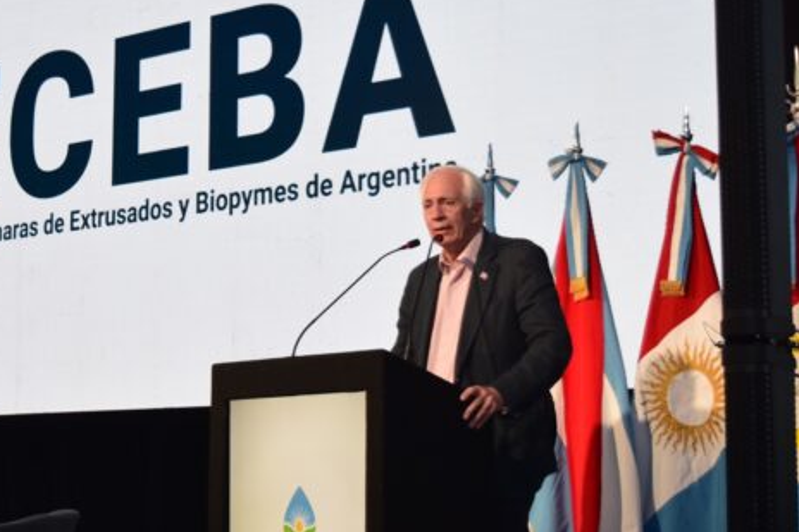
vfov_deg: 18.9
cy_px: 305
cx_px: 270
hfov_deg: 27.9
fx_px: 1597
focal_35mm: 72
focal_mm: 32
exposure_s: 1/200
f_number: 4.5
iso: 1600
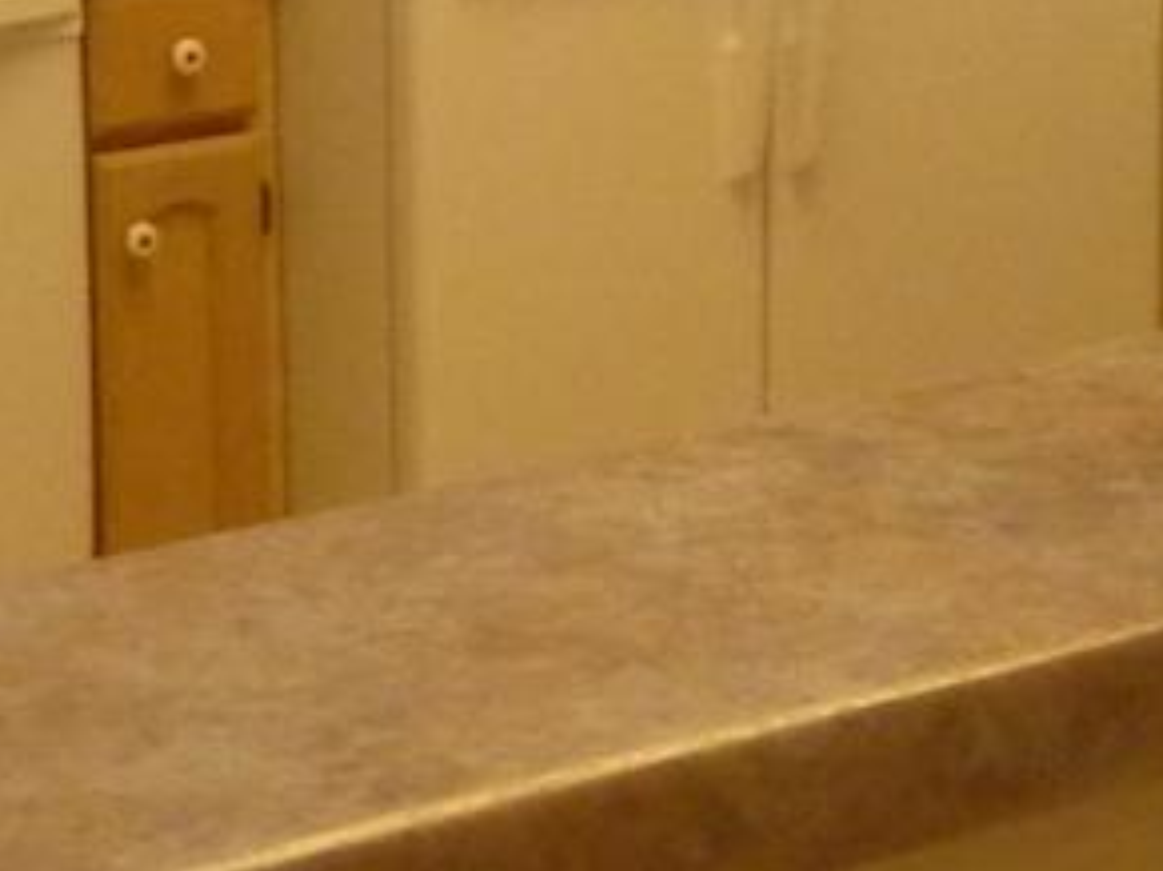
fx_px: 4332
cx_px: 244
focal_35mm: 129
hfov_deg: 15.2
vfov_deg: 11.2
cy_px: -268
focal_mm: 4.1
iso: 400
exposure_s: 1/30
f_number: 3.3
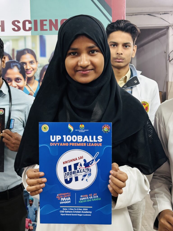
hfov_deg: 28.0
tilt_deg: -5.9
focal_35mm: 52
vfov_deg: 36.8
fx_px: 347
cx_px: 86
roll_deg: +0.7
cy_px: 116
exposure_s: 1/25
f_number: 1.6
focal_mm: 5.96
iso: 250
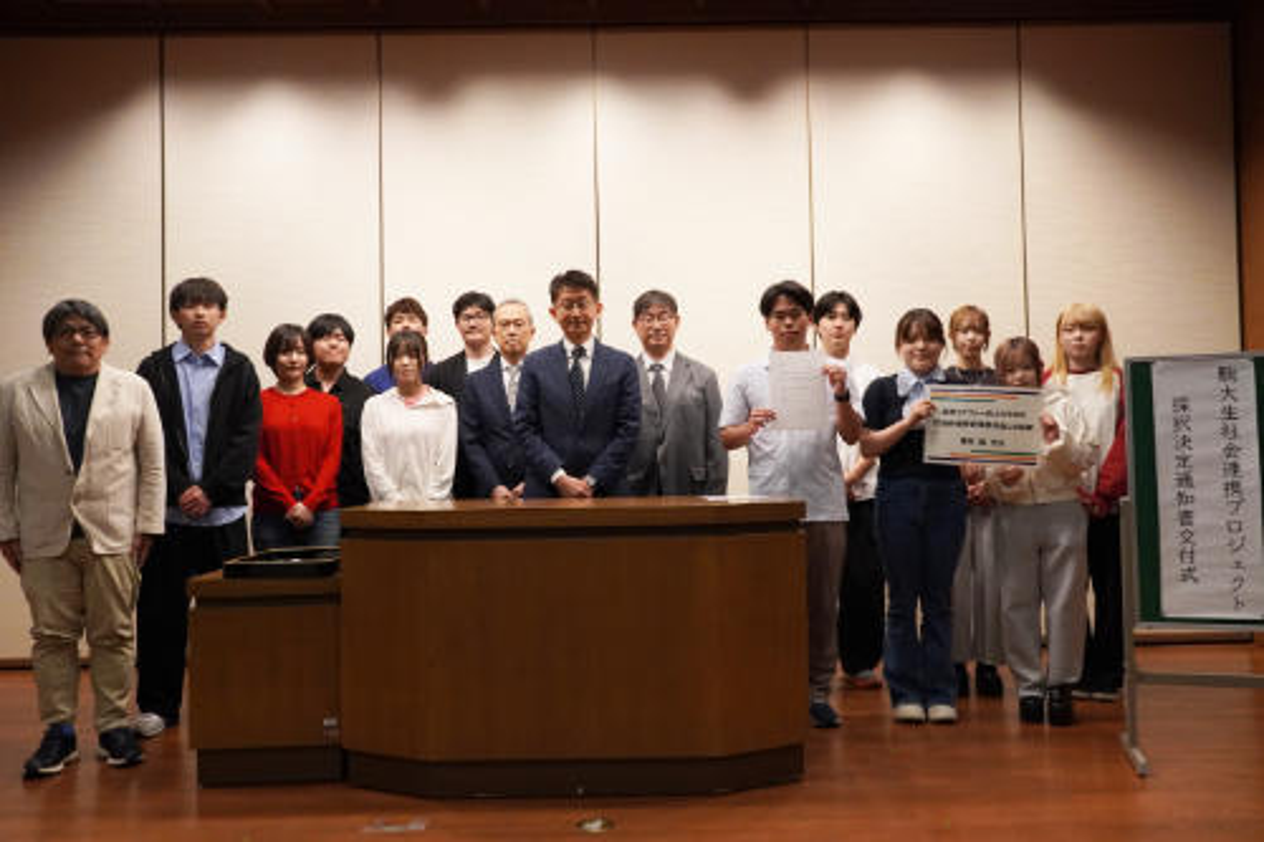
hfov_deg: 61.9
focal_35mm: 30
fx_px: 1053
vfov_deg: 43.6
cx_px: 632
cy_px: 421
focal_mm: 20
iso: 1600
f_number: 4
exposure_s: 1/160
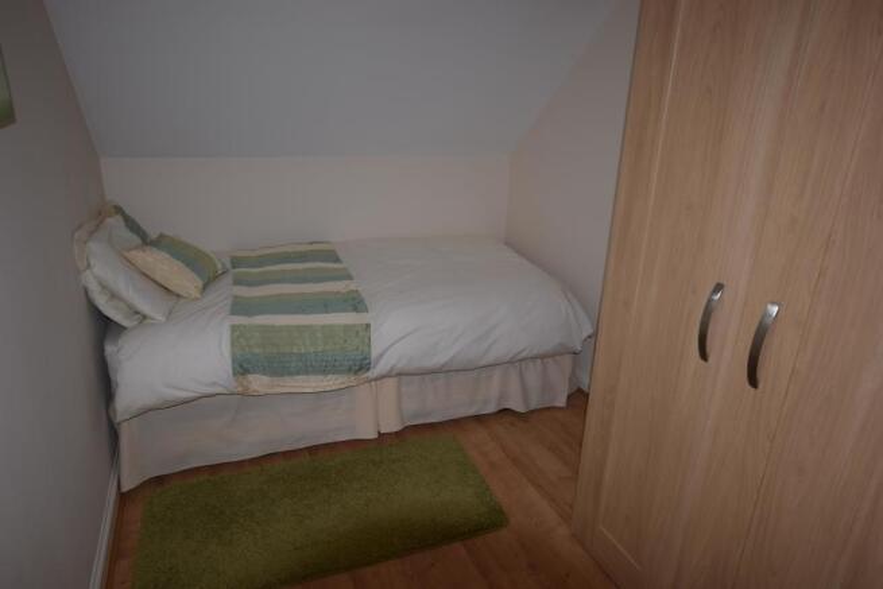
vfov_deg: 56.2
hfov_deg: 77.3
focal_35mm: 22
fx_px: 552
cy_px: 294
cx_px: 442
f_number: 4
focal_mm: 15
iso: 100
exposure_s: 1/60
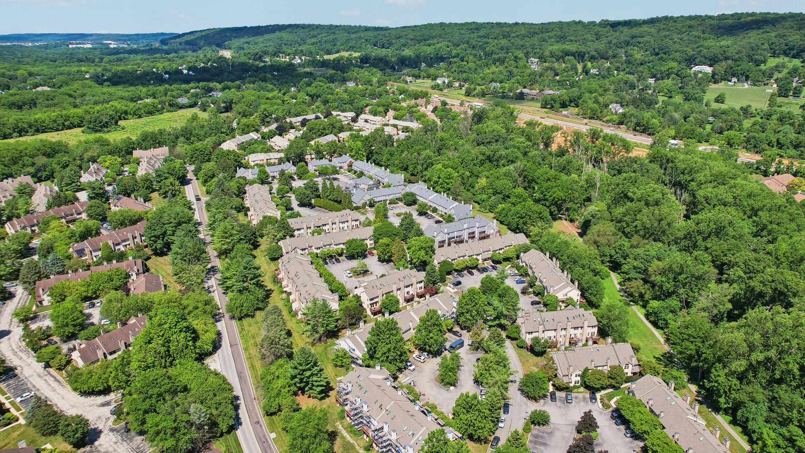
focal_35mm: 24
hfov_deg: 76.3
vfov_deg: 47.7
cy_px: 221
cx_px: 419
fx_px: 512
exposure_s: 1/2500
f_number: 2.8
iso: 100
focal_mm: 8.4
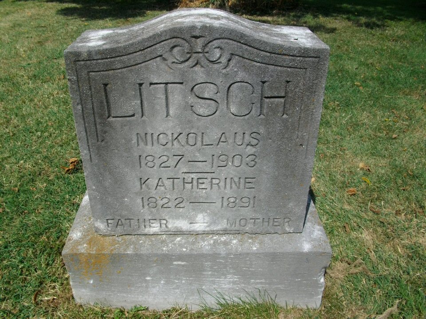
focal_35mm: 32
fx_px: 394
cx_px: 213
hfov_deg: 56.8
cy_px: 160
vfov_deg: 44.2
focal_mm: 5.7
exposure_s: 1/429
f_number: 5.5
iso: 80
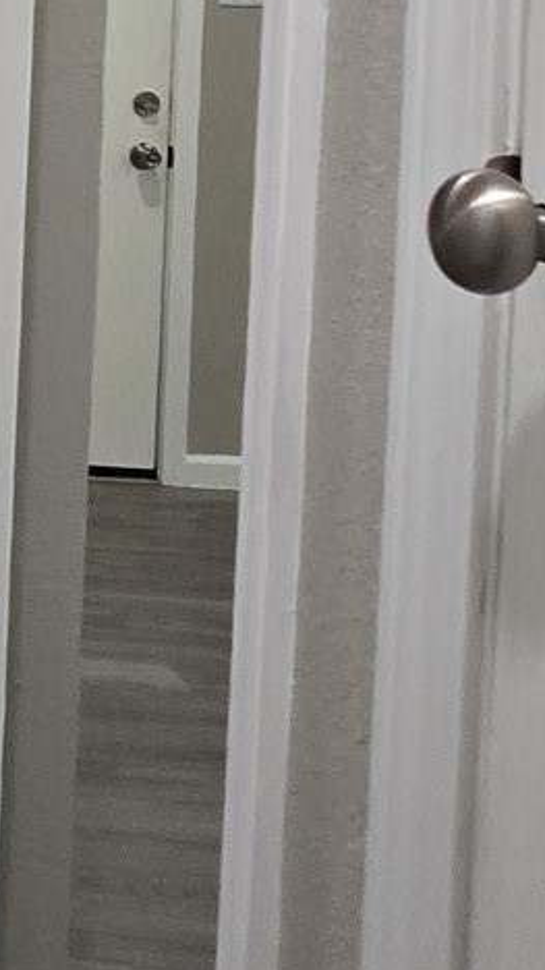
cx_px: -779
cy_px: 33
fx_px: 1594
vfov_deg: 31.6
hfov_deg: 13.7
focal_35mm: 62
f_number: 2.2
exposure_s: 1/60
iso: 125
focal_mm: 1.7
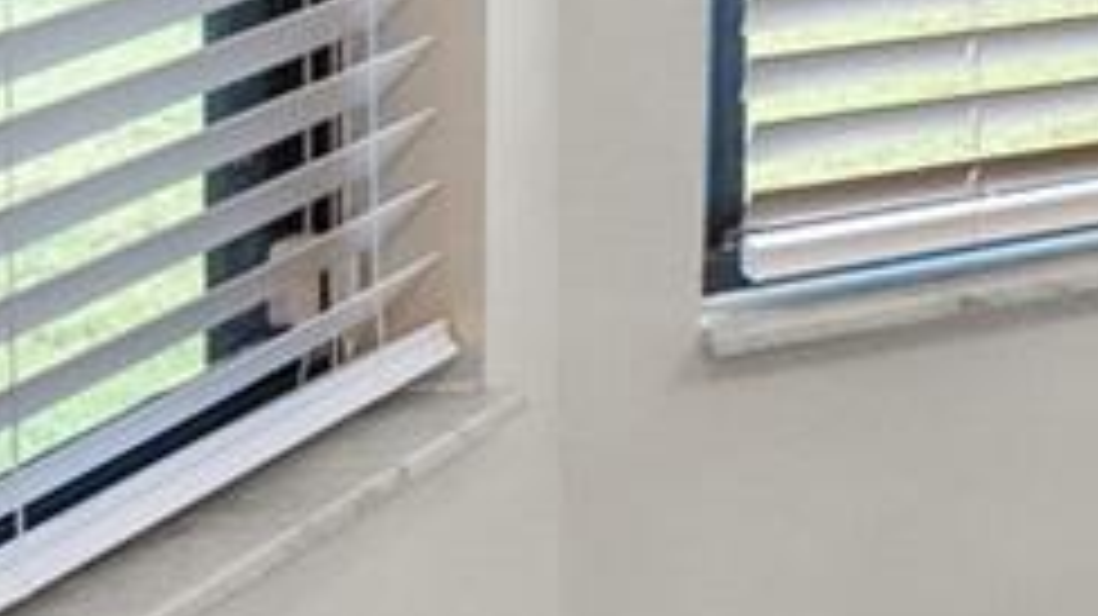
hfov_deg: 13.1
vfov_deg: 9.8
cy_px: -656
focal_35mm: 113
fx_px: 3301
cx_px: 2790
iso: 2000
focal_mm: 16.5
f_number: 9
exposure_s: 1/50
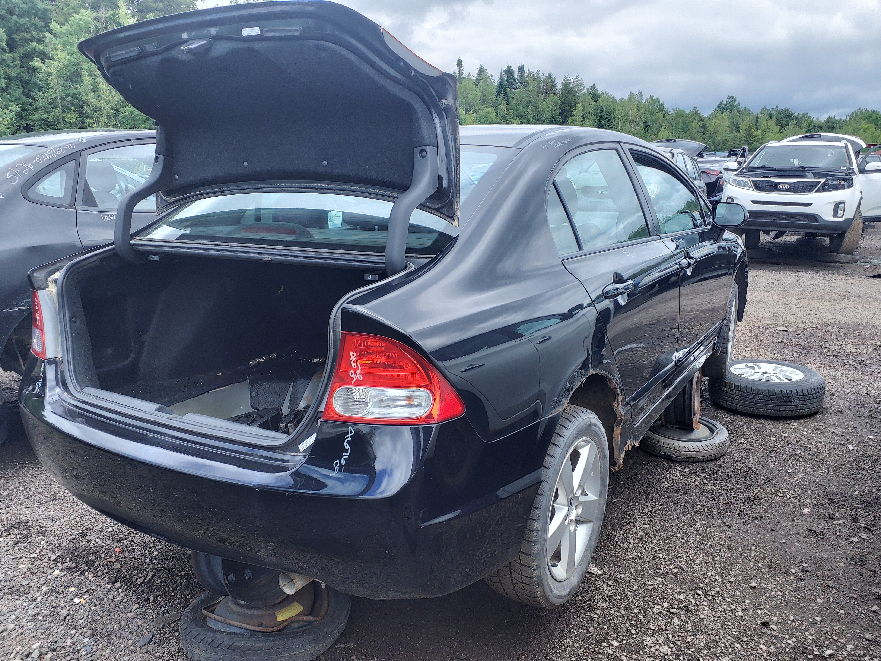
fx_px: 662
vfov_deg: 53.1
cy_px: 330
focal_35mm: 26
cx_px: 440
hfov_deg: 67.3
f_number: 1.9
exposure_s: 1/240
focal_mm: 3.58
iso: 40
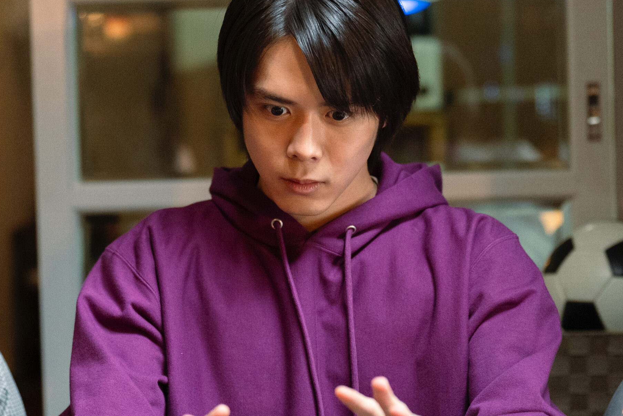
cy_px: 235
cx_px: 320
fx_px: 1714
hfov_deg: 20.6
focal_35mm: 99
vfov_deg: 13.8
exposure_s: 1/125
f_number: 2.8
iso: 6400
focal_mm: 70
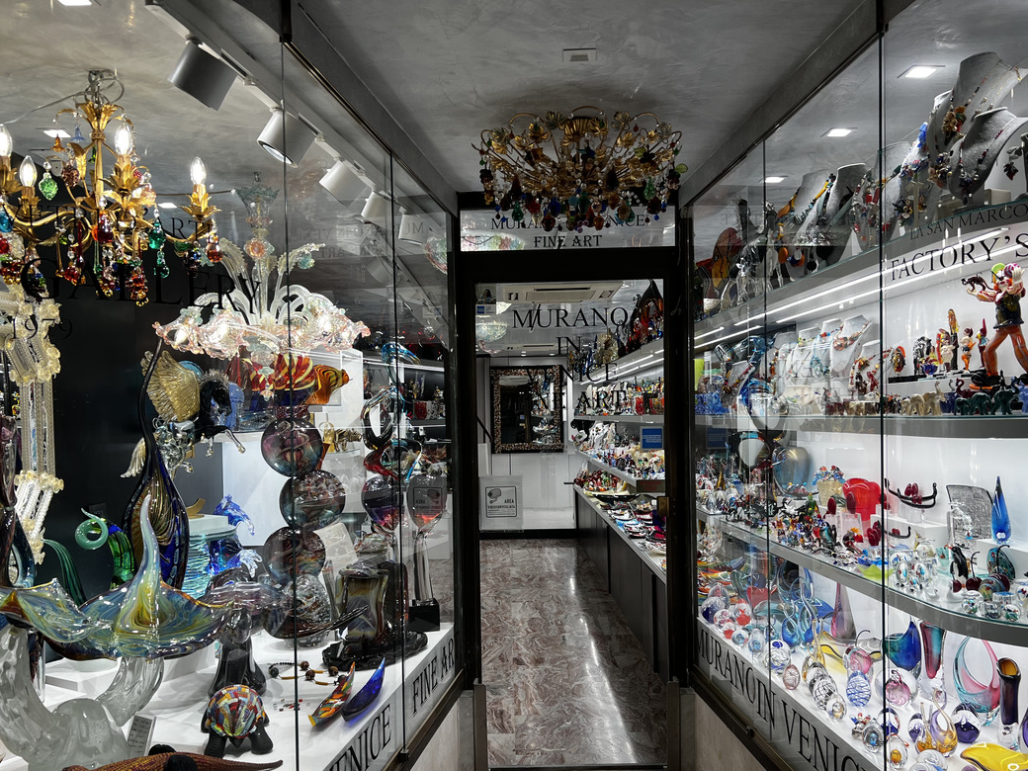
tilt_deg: -1.8
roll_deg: +1.3
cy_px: 438
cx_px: 503
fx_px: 891
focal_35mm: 30
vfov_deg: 46.7
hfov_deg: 60.0
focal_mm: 5.7
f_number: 1.5
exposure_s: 1/250
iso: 40
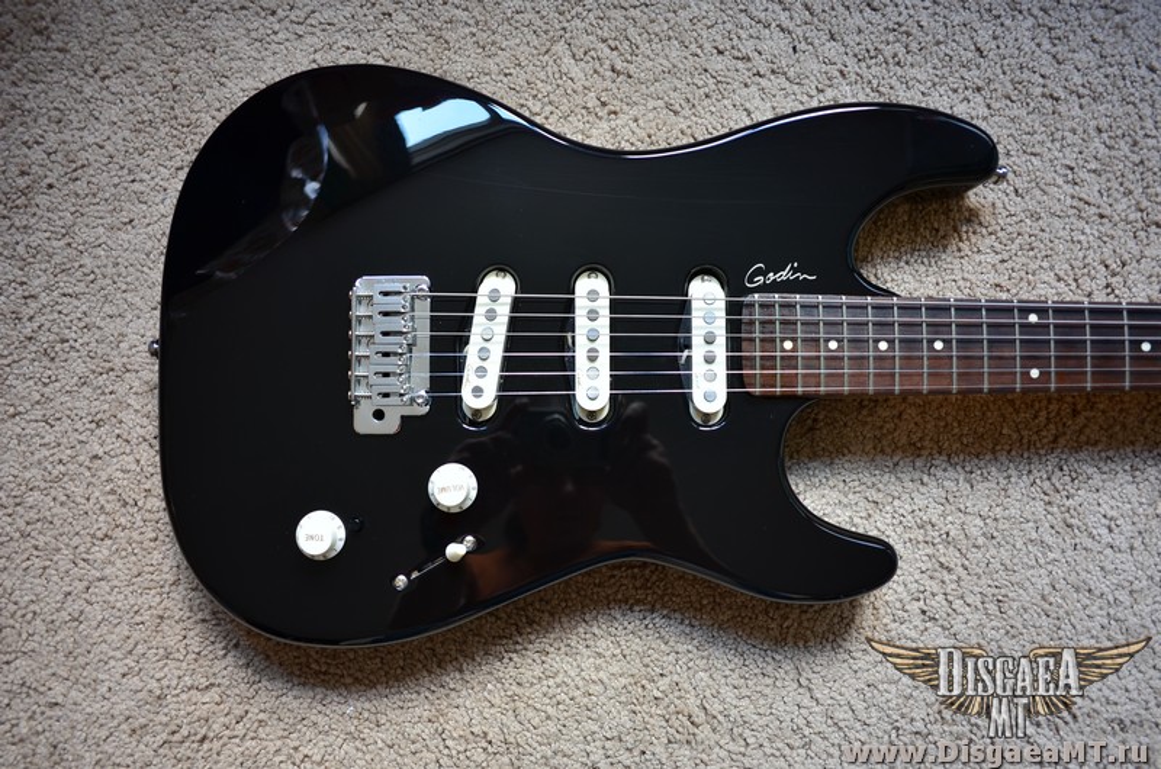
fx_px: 901
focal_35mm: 28
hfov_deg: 65.6
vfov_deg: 46.2
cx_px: 580
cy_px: 384
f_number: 3.2
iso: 100
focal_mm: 18.5
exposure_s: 1/30
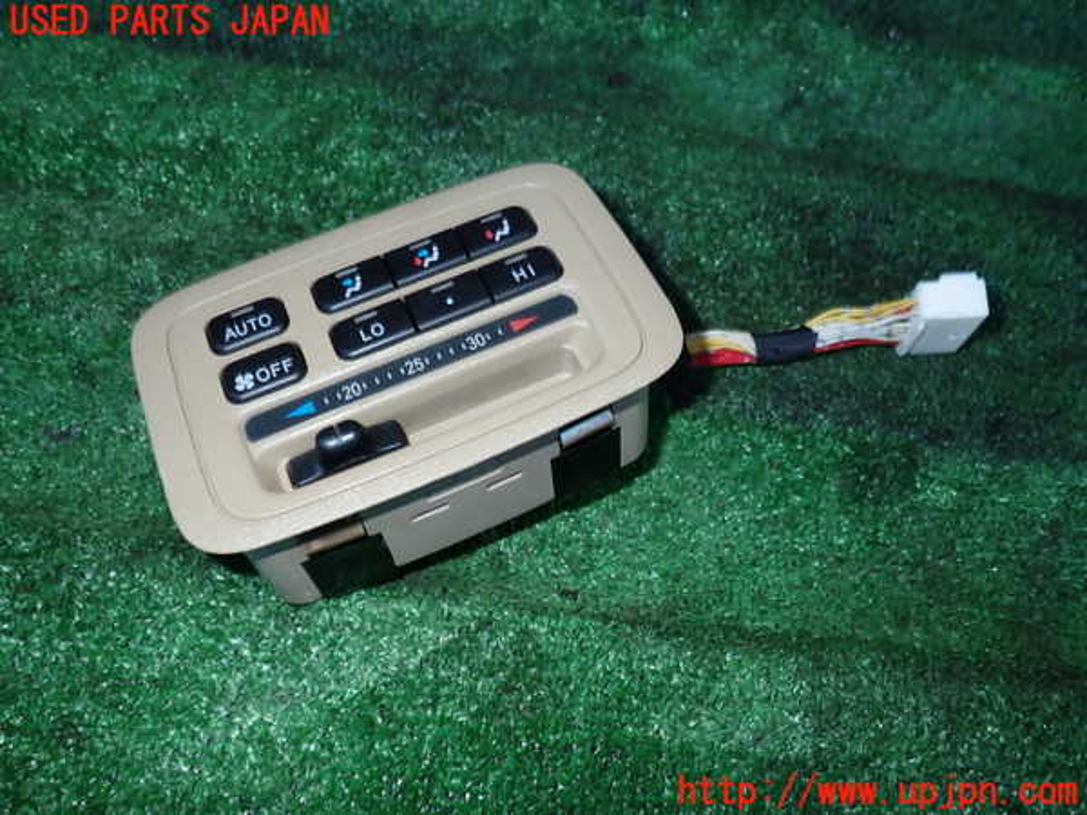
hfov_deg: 60.0
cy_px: 408
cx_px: 544
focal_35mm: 30
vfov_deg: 46.8
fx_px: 942
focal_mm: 5.4
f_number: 6.3
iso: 100
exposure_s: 1/30
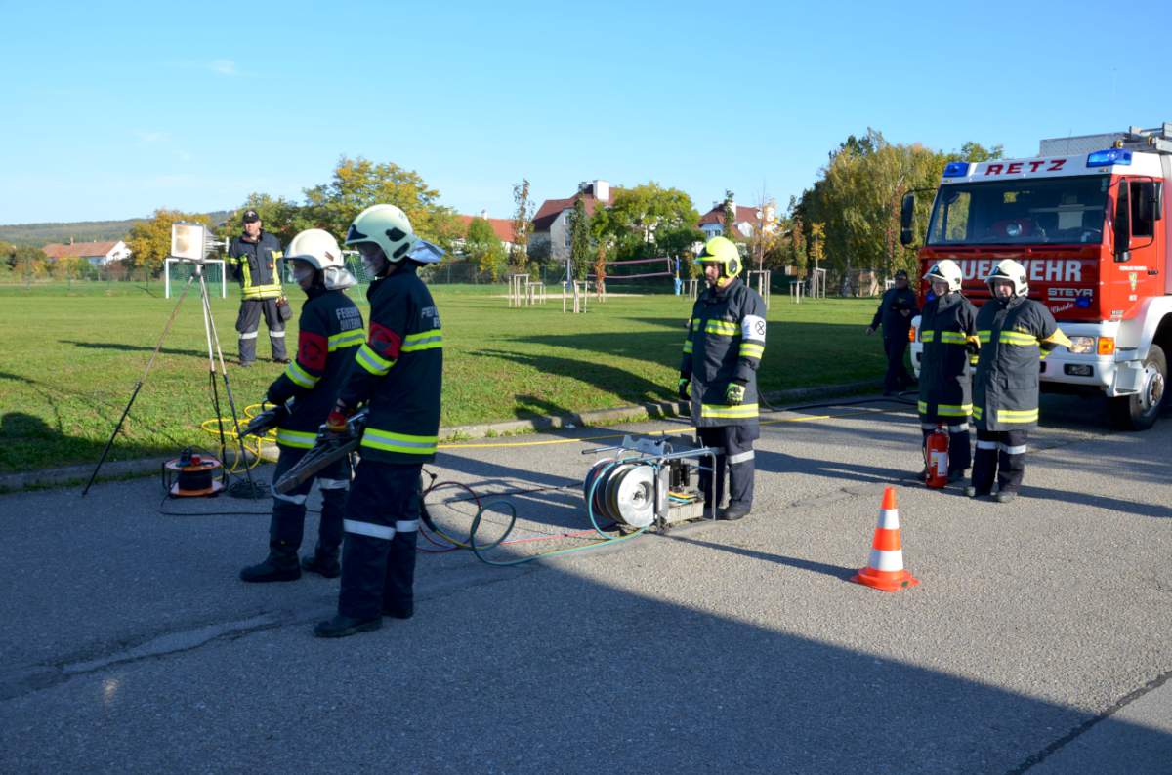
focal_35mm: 32
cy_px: 388
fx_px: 1023
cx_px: 586
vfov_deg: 41.5
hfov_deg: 59.6
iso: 180
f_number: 8
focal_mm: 21
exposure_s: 1/250
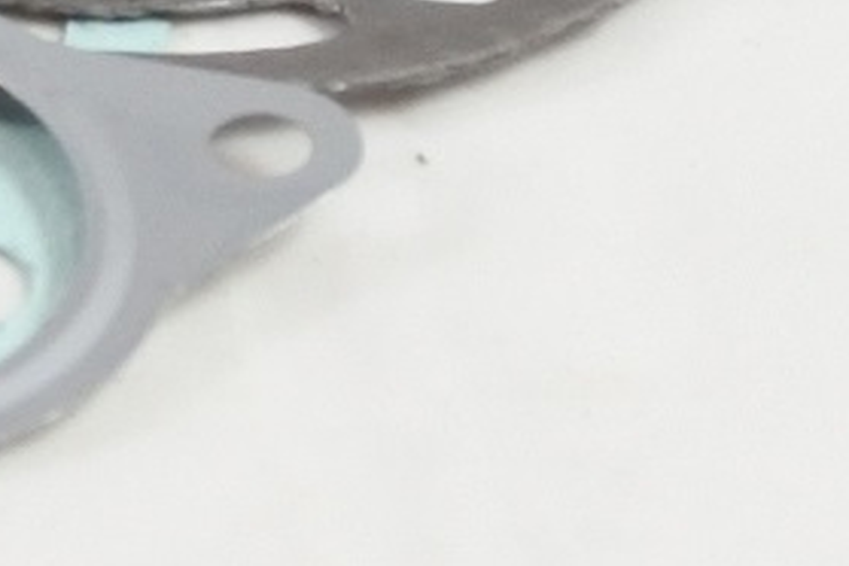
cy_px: -1197
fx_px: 5636
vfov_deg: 5.4
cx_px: -1415
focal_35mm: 239
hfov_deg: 7.8
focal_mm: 13.4
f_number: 4
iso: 500
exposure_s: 1/125
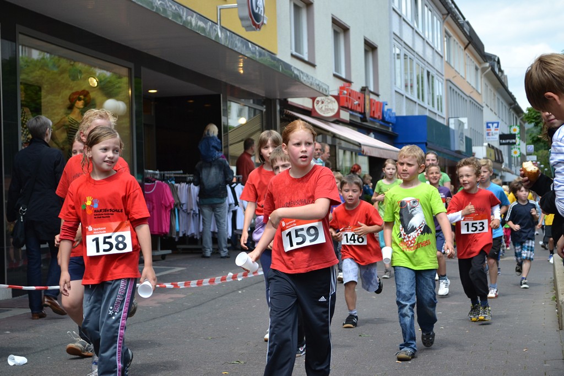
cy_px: 188
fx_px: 1081
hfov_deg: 29.2
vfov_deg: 19.7
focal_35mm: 69
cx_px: 282
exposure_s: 1/640
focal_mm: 46
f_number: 5.3
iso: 400
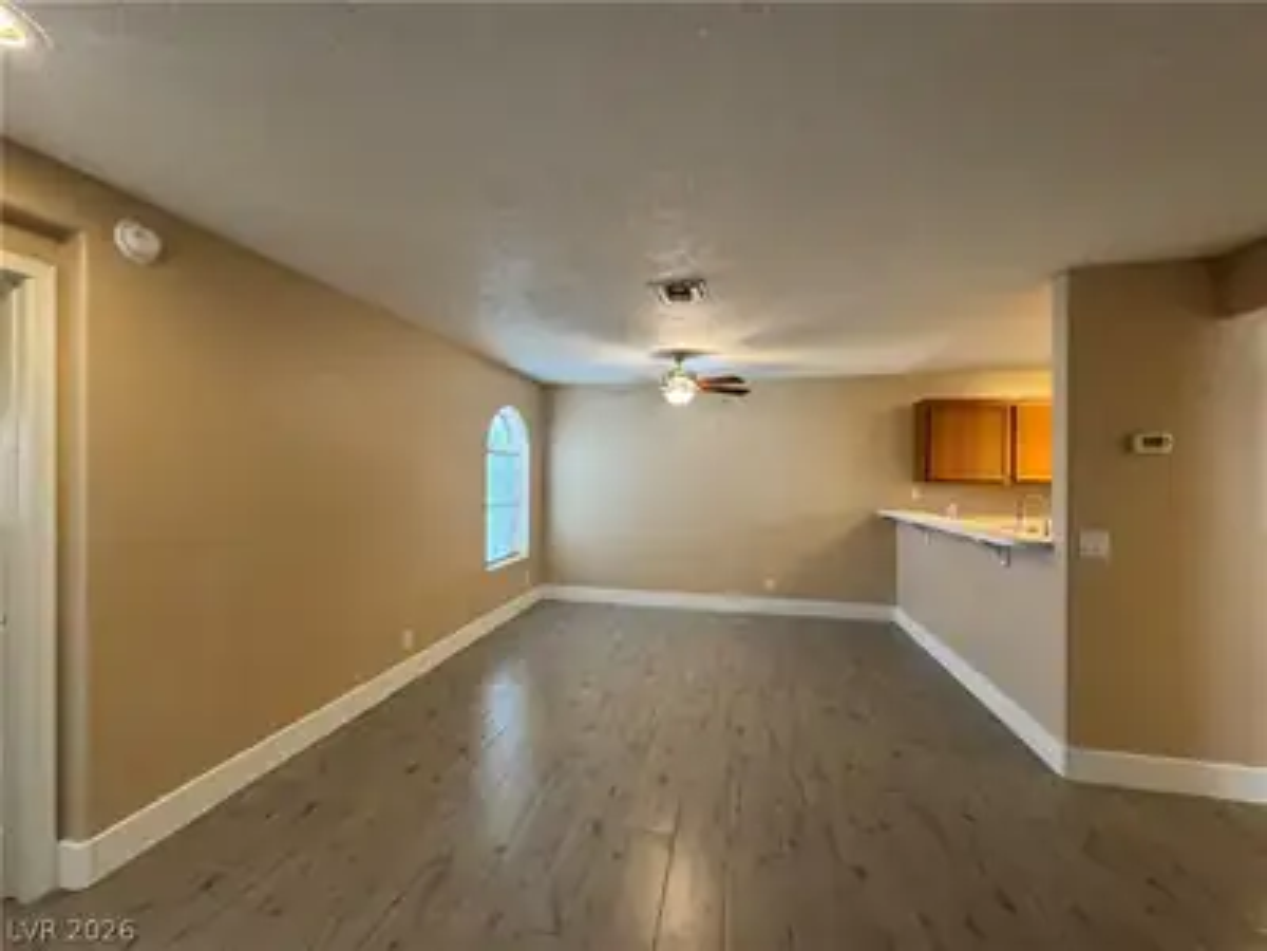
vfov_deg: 85.7
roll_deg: -1.6
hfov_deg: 102.1
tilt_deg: -1.2
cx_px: 634
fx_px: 512
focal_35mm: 14
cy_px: 476
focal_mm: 2.22
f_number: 2.2
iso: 320
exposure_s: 1/120
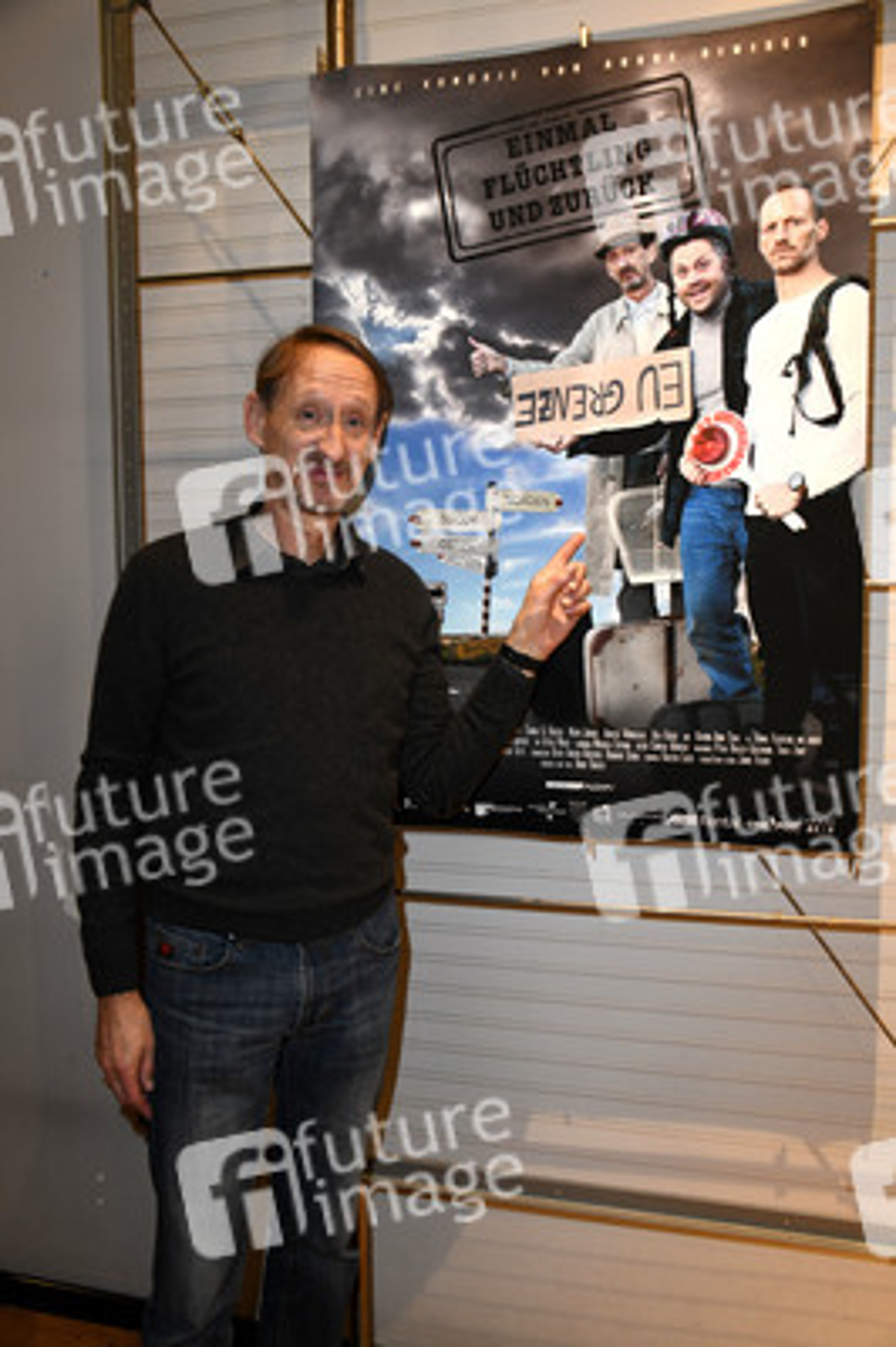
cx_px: 448
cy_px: 674
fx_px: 1197
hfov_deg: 41.0
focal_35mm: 32
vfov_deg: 58.8
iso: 2000
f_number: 6.3
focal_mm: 32
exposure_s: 1/60
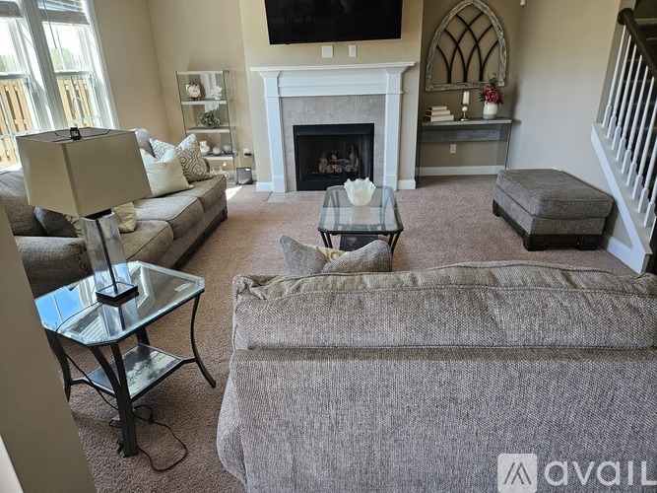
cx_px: 328
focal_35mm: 23
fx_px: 436
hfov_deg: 73.9
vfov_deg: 58.9
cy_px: 246
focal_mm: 5.4
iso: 200
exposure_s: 1/180
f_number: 1.8
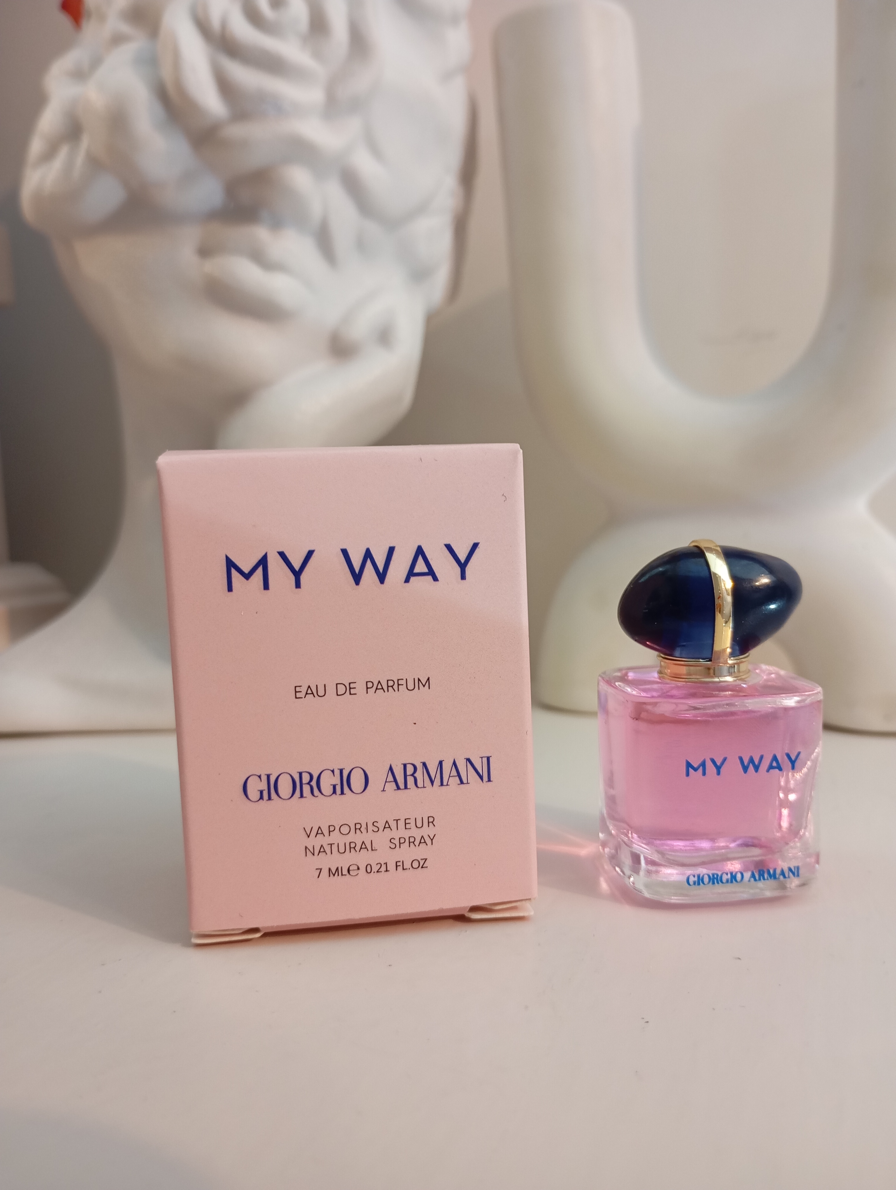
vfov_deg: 63.4
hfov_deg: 49.9
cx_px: 448
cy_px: 595
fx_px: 964
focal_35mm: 28
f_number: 1.8
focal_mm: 4.27
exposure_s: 1/25
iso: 1225
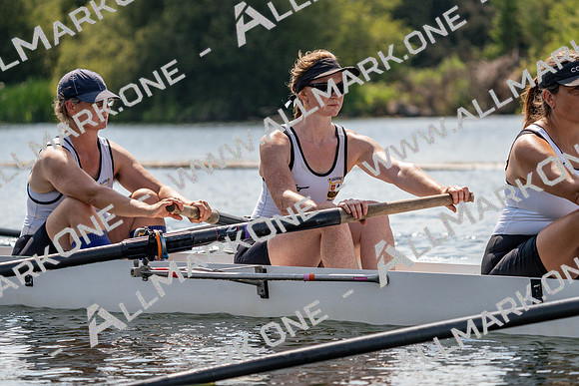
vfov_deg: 6.9
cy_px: 193
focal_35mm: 200
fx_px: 3217
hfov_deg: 10.3
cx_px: 290
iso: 160
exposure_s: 1/1600
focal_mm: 200
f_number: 5.6
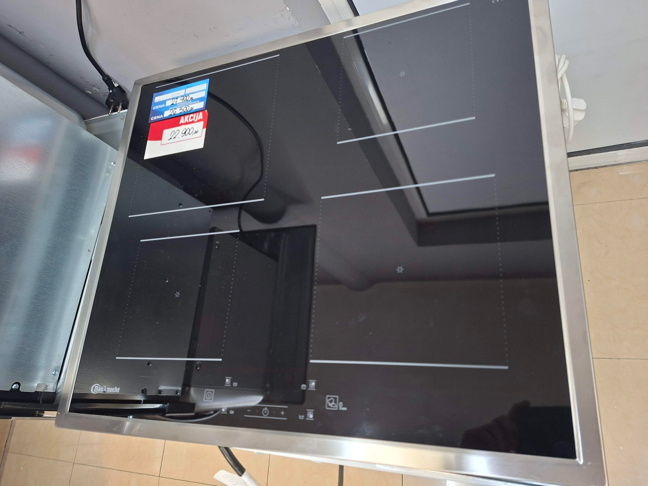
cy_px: 243
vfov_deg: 58.9
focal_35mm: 23
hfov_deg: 73.9
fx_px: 431
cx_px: 324
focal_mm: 5.54
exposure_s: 1/33
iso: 320
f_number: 1.8
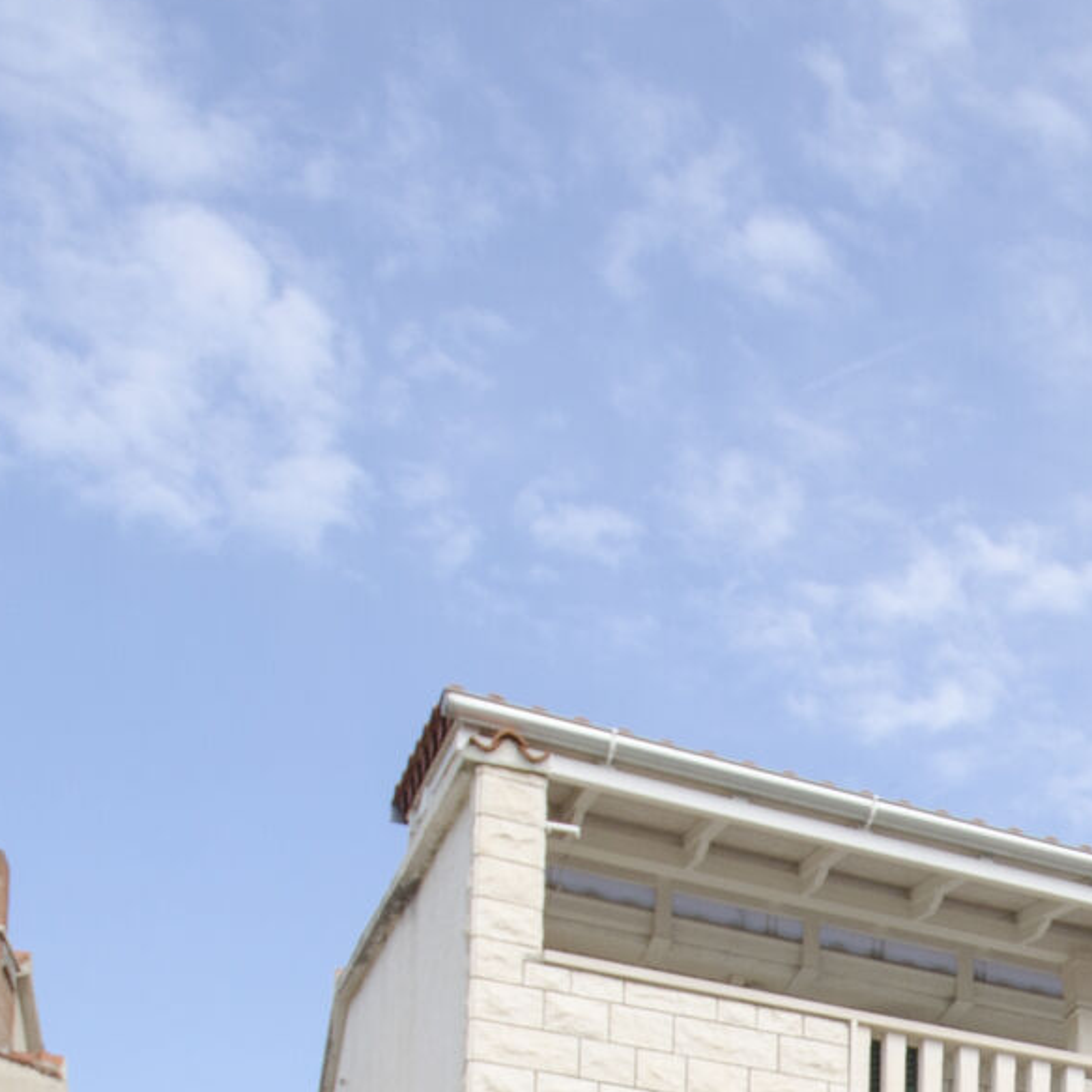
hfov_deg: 25.3
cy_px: 1706
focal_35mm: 61
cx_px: 1307
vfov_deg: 22.3
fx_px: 2177
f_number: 8
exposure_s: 1/160
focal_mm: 10
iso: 100
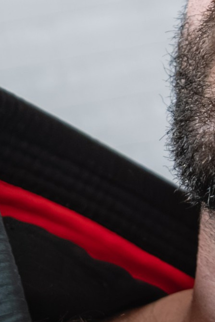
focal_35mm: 507
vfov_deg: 4.1
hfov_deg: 2.7
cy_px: 354
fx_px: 4542
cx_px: -31
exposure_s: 1/200
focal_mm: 57
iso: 1000
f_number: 2.8
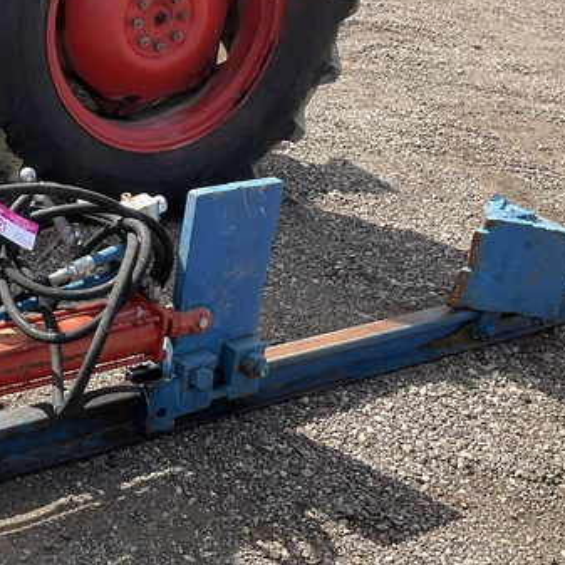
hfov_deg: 28.8
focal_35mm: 57
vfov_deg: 30.0
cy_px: 341
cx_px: 50
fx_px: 1053
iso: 25
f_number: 1.8
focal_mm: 3
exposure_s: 1/666
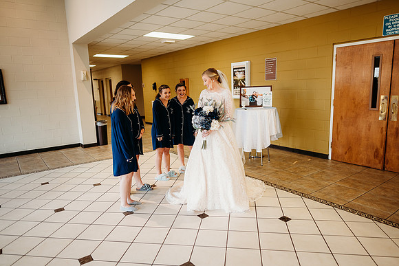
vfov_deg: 53.2
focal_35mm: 24
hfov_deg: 73.7
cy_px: 133
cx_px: 200
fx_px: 266
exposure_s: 1/160
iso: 400
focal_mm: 24
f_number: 1.8
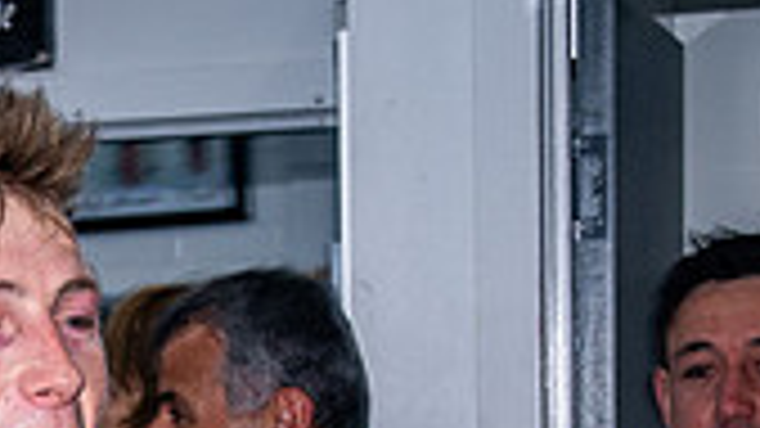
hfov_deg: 8.4
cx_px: -362
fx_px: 5078
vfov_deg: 4.7
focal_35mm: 252
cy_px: 940
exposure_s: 1/160
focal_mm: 32
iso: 400
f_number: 3.2
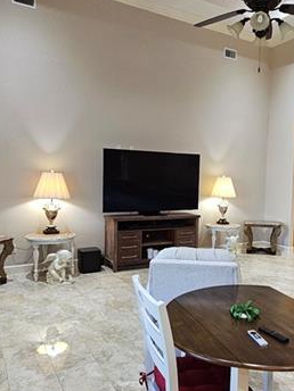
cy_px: 203
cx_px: 212
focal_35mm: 29
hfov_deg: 46.9
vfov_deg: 61.6
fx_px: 328
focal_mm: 2.2
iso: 400
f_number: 2.2
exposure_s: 1/60
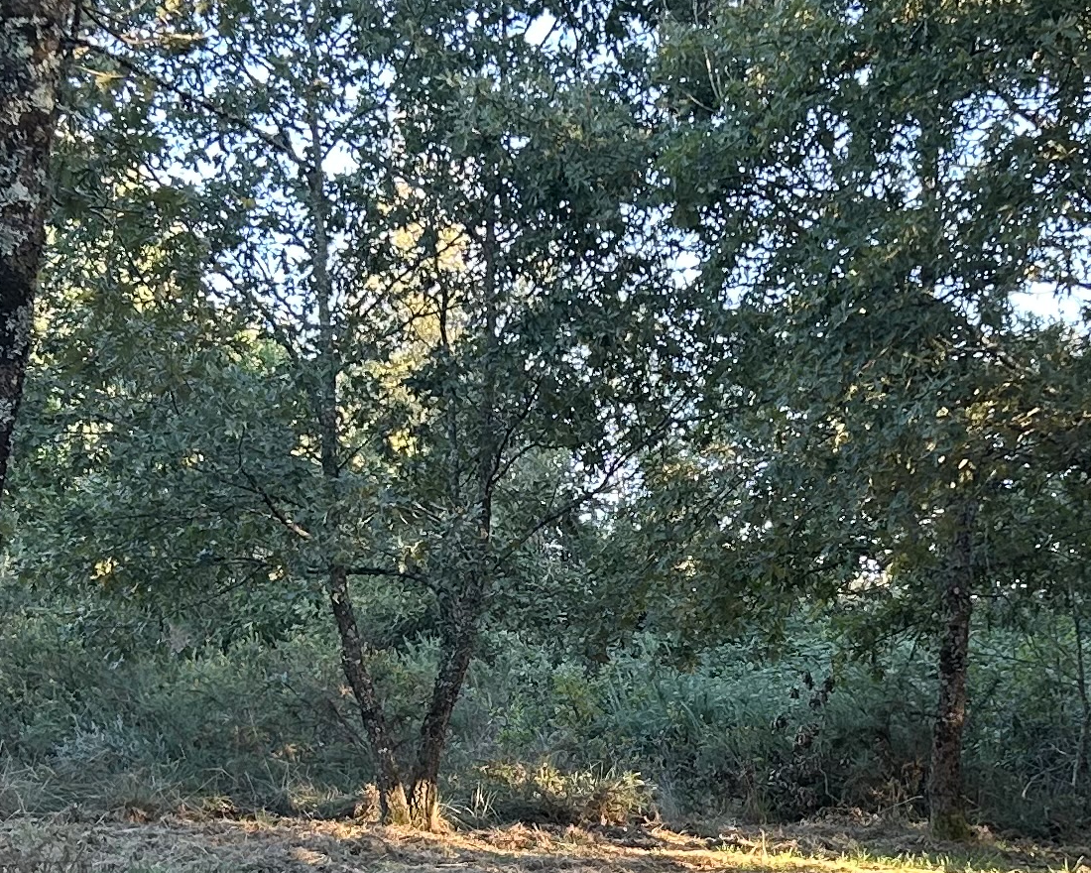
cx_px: 742
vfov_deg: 16.4
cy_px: 702
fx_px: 3003
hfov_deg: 20.5
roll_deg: +1.2
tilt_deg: +0.3
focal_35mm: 93
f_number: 1.5
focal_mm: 5.7
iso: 64
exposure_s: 1/121
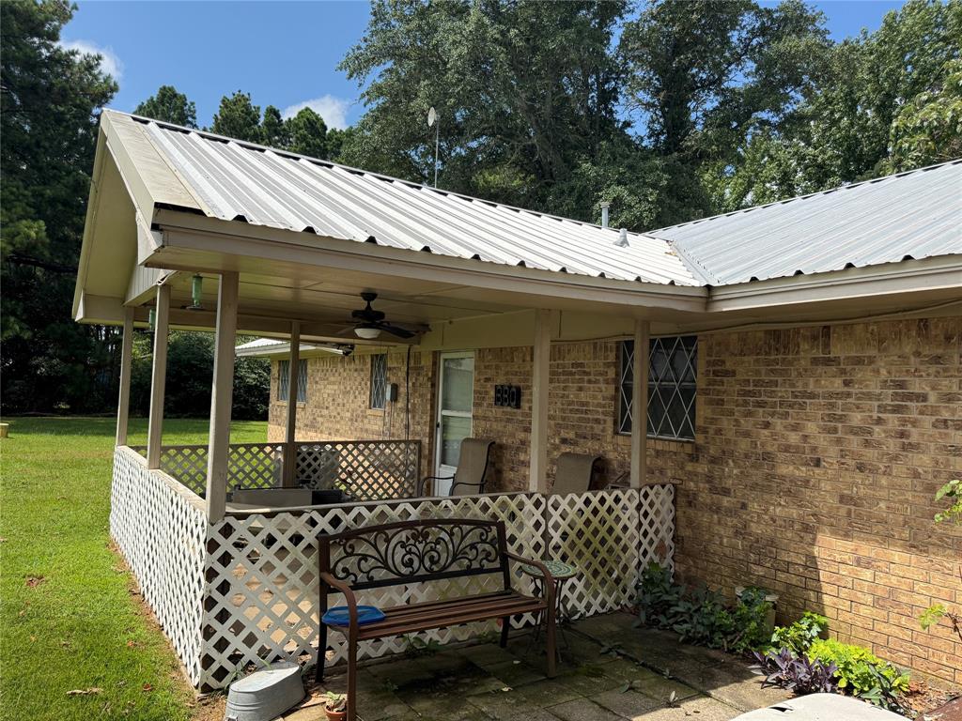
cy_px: 360
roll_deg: -2.4
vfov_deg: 56.8
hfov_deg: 71.6
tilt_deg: +2.5
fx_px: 667
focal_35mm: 24
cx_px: 481
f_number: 1.78
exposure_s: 1/4405
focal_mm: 6.76
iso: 100
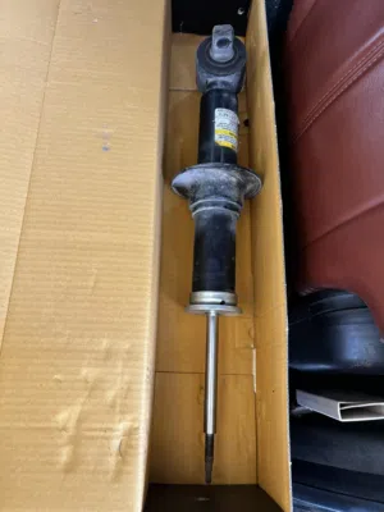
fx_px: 385
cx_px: 192
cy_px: 256
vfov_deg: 67.3
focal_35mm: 26
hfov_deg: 53.1
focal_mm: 5.7
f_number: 1.5
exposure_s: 1/106
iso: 125
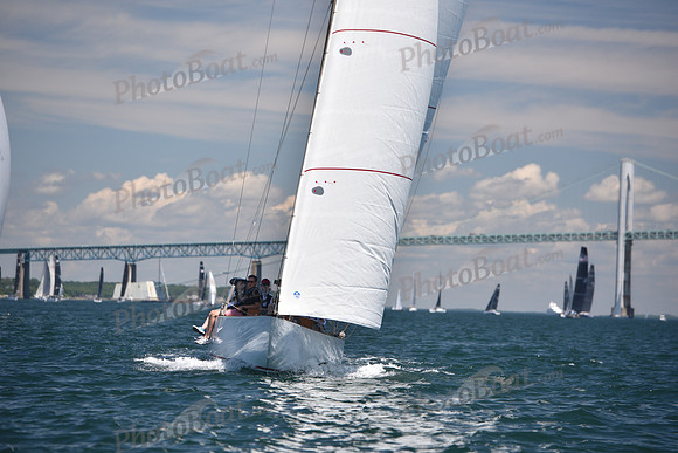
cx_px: 339
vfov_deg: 8.1
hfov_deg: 12.1
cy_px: 226
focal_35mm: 170
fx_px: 3202
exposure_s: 1/1000
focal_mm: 170
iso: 200
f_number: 4
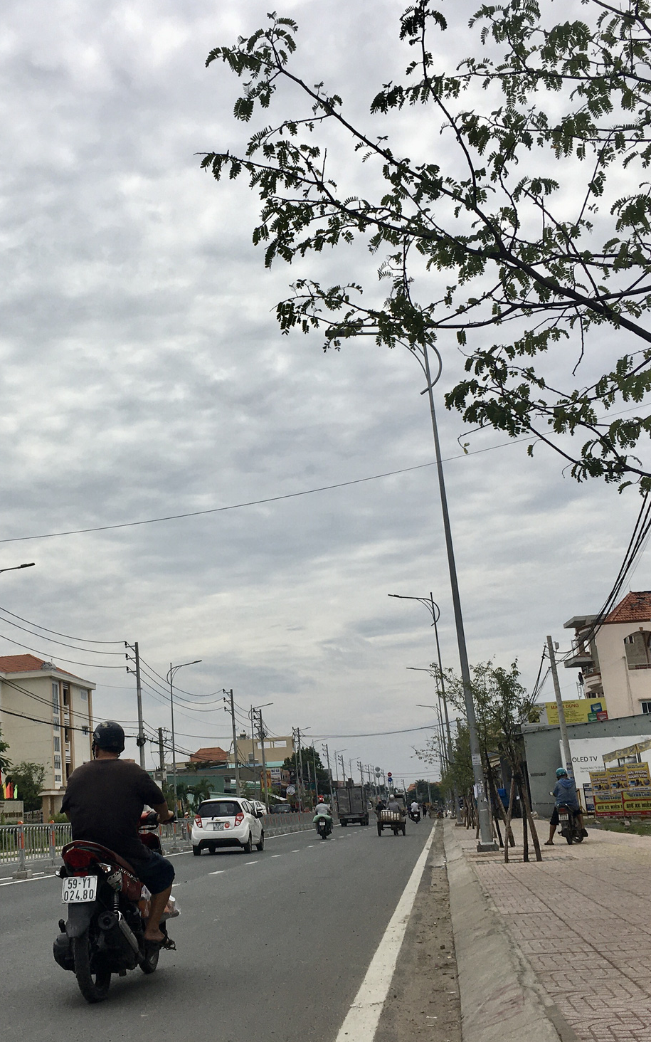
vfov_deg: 47.2
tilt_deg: +14.4
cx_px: 171
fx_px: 1192
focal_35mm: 42
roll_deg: +3.8
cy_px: 515
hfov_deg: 30.1
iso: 25
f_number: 2.2
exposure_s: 1/4049
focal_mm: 4.15
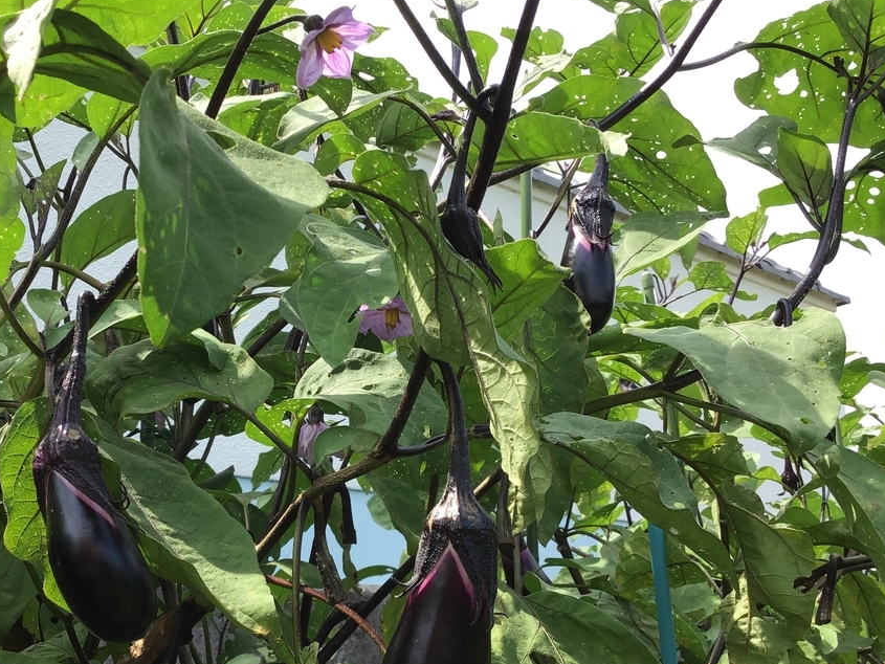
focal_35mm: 44
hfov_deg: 42.5
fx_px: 1125
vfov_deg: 32.7
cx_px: 317
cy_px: 414
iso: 25
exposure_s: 1/429
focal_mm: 3.3
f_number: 2.4
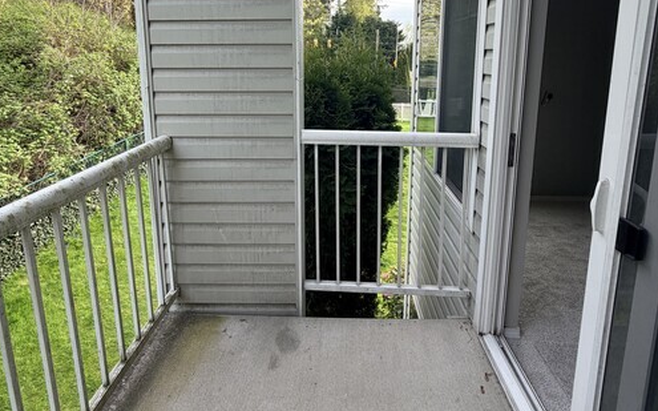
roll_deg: -0.1
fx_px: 359
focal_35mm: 20
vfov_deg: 57.2
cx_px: 330
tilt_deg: -8.4
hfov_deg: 85.1
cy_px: 114
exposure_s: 1/243
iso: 40
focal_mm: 2.22
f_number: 2.2
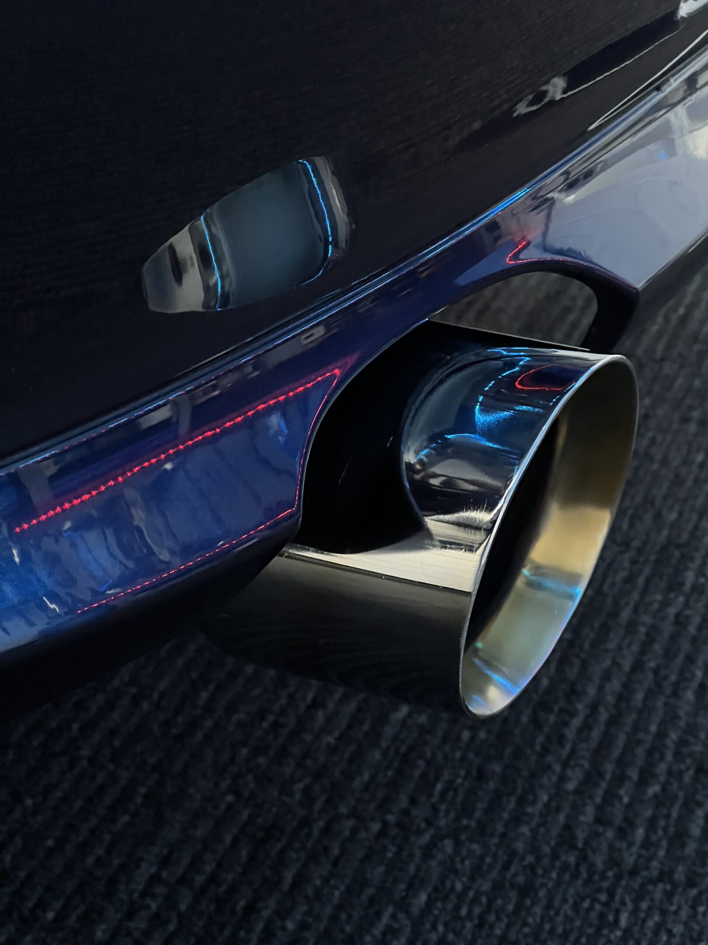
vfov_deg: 25.3
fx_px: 2100
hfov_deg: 19.1
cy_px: 472
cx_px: 354
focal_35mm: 77
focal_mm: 9
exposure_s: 1/25
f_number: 2.8
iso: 800
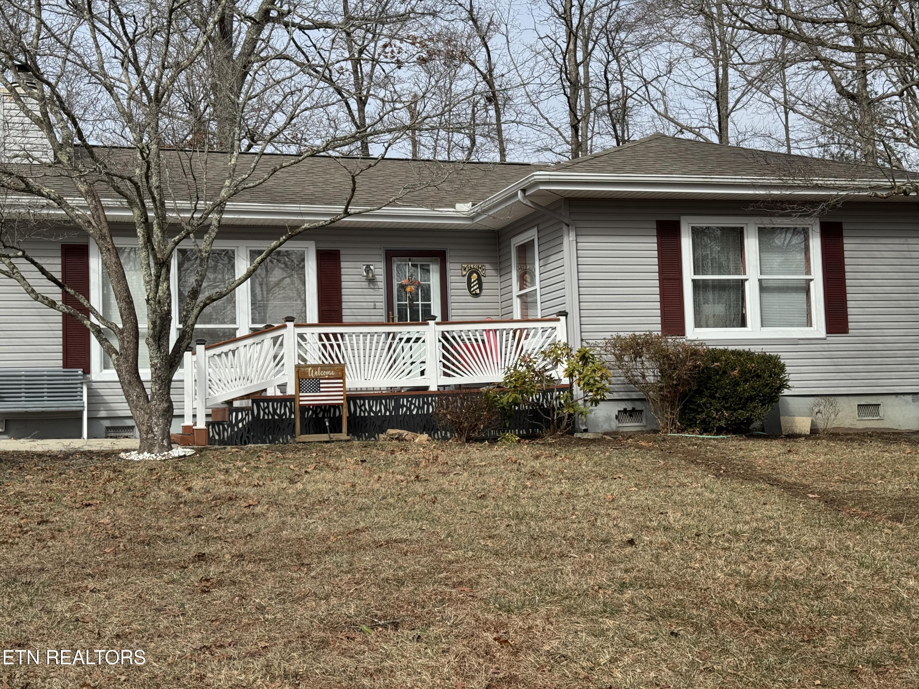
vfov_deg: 30.3
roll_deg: +1.9
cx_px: 460
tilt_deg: +4.2
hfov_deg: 39.7
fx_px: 1274
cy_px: 344
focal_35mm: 48
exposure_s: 1/4608
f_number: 1.78
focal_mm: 6.76
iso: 64
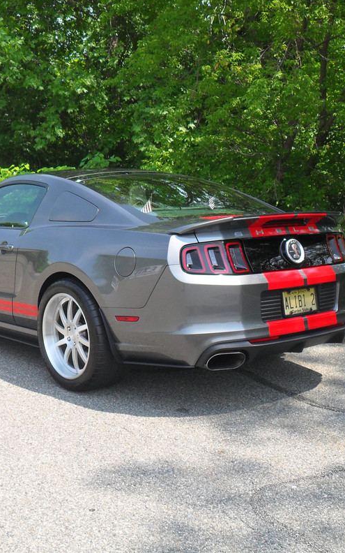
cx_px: 102
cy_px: 275
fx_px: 752
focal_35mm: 50
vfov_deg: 40.3
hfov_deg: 25.6
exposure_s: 1/60
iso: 100
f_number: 8.9
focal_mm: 6.2
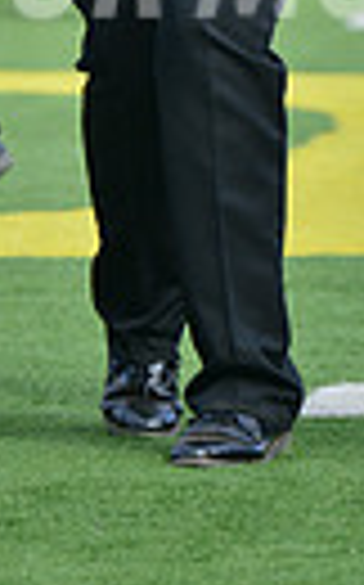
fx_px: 16862
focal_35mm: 1060
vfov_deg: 2.0
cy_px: -351
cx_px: 155
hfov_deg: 1.2
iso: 125
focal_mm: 300
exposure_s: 1/640
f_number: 5.6
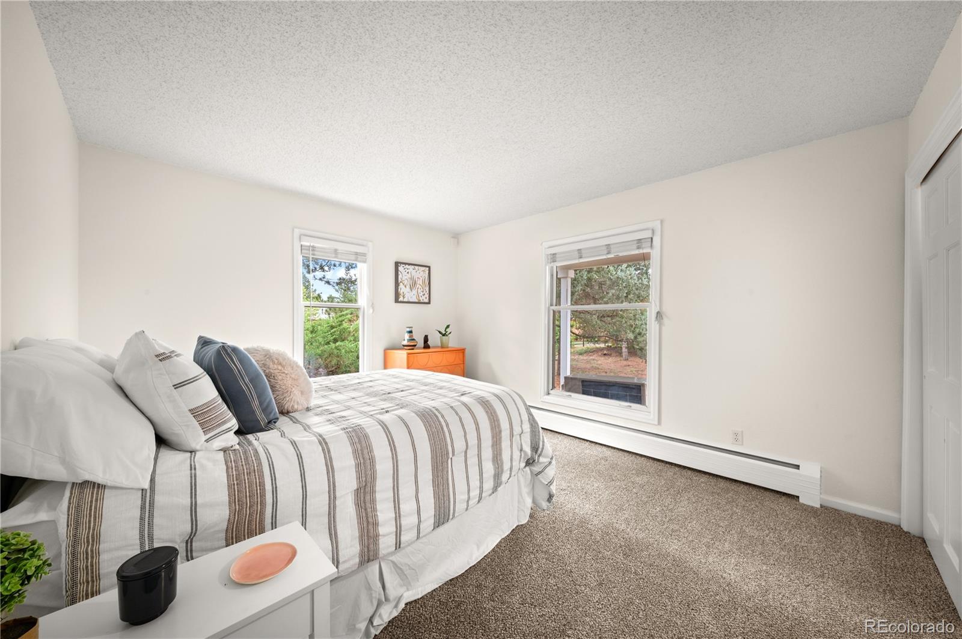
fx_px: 320
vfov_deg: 89.9
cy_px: 320
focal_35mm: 12
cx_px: 481
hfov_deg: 112.7
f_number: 11
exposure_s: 1/3
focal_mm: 12
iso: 400
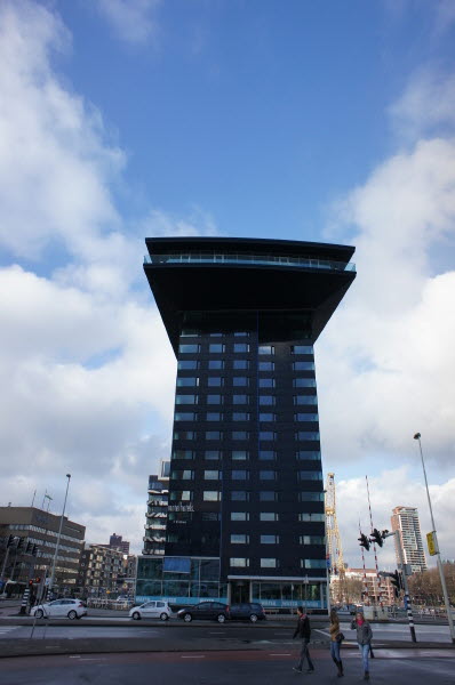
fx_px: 457
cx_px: 228
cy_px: 342
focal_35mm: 24
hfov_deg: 53.0
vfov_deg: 73.8
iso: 200
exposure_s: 1/320
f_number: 6.3
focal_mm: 16
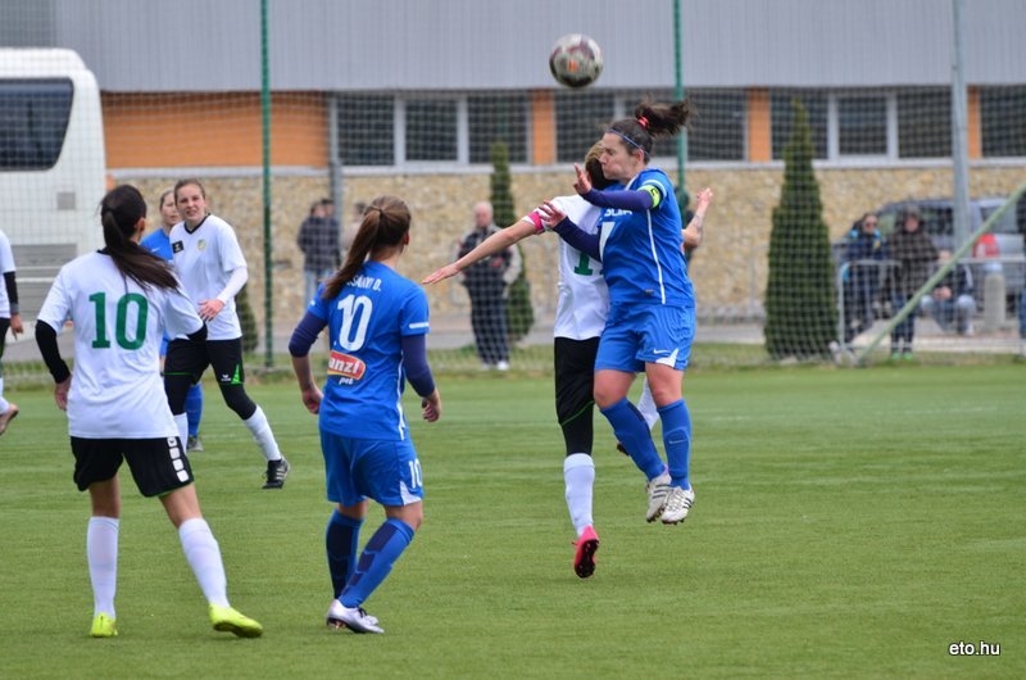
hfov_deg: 6.3
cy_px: 340
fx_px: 9386
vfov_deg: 4.1
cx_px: 513
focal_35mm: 330
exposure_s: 1/400
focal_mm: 220
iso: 200
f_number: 5.3
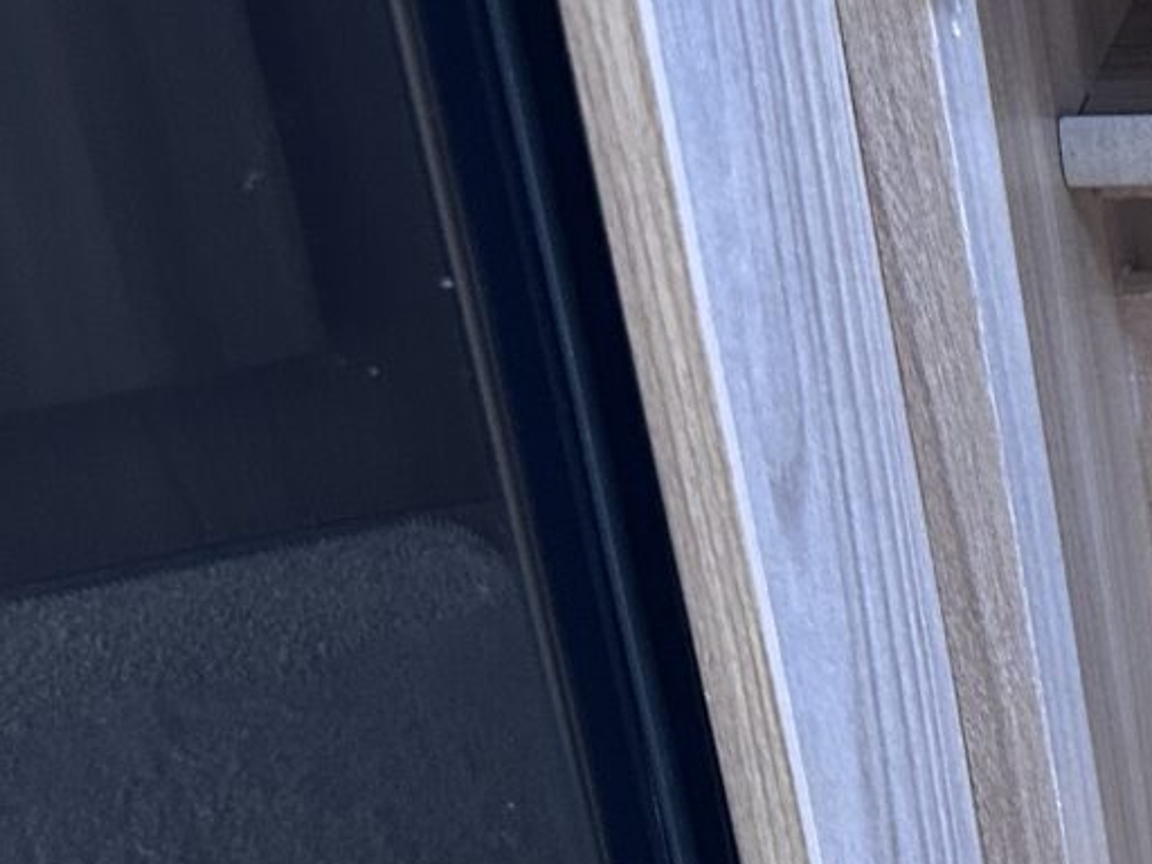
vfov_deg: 15.4
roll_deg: -0.5
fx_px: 3195
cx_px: 2176
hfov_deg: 16.5
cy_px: 353
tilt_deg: -25.2
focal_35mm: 96
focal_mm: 6.86
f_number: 1.78
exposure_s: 1/60
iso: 400
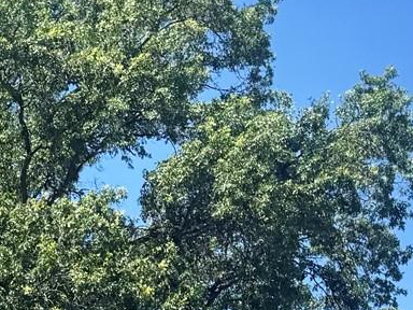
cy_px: 787
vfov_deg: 9.9
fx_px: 1527
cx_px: -316
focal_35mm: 128
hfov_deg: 13.8
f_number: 1.78
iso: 80
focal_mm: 6.76
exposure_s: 1/3021
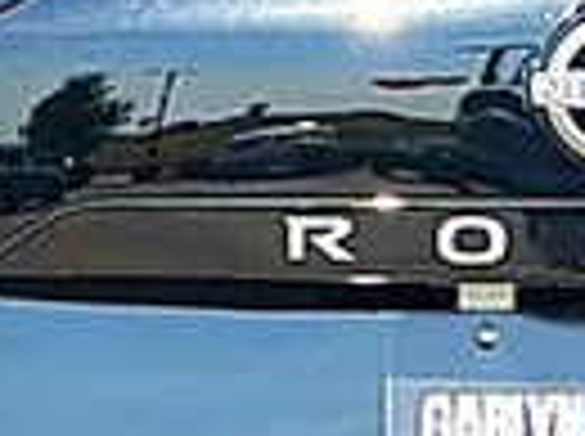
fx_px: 3458
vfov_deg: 7.2
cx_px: 657
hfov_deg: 9.6
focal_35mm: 205
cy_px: 330
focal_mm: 6.86
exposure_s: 1/3268
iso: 80
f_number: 1.78
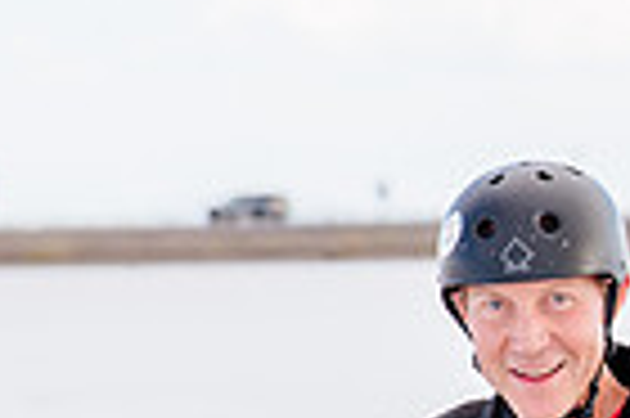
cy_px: 436
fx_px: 8687
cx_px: 850
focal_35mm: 497
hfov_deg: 4.1
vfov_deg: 2.8
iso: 250
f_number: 5.6
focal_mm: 120
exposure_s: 1/500
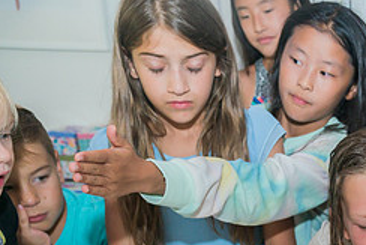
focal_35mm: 69
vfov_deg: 18.8
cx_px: 434
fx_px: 702
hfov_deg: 26.2
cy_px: 289
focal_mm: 29
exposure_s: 1/250
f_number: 4.5
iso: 5000
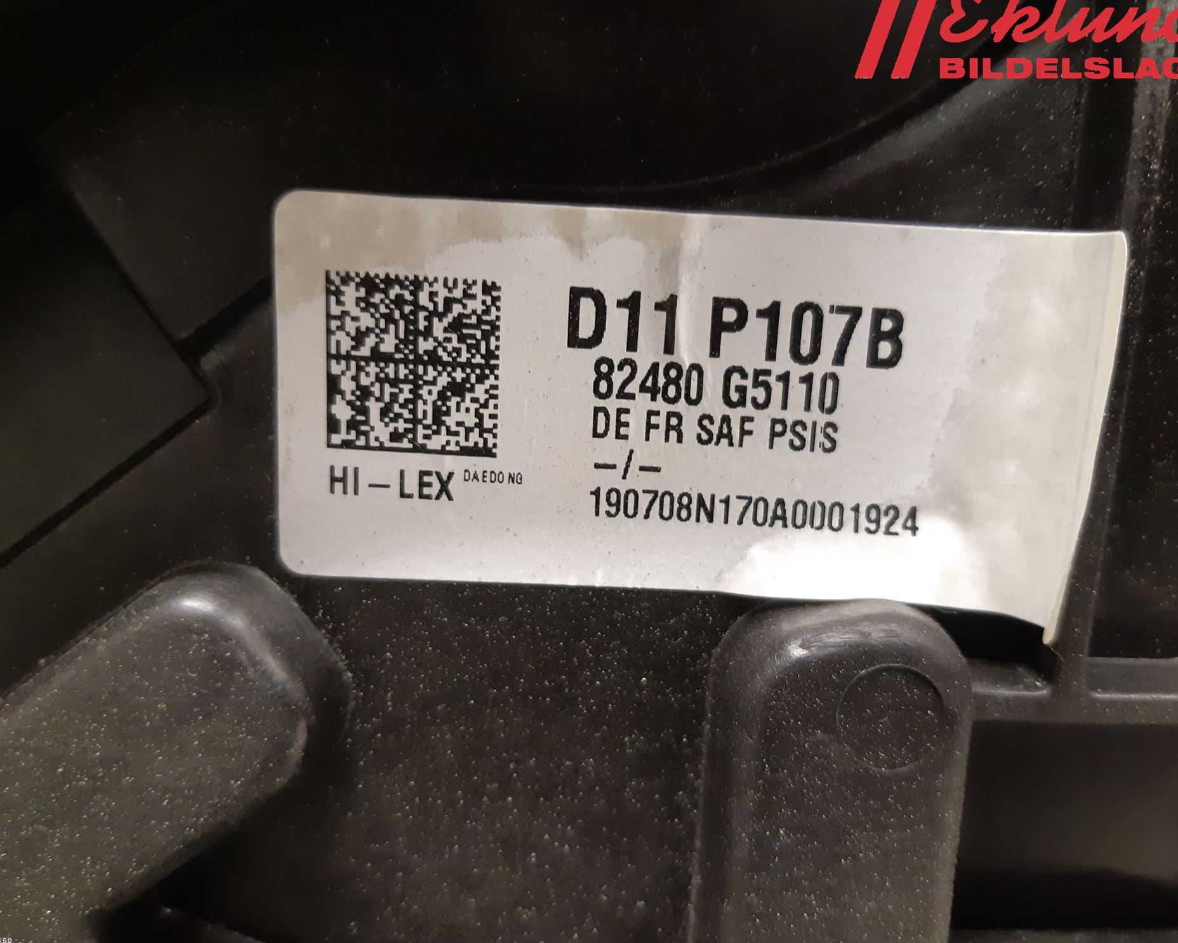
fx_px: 976
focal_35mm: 28
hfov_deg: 62.2
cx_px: 594
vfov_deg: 51.5
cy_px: 458
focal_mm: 3.93
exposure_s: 1/25
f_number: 1.7
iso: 250
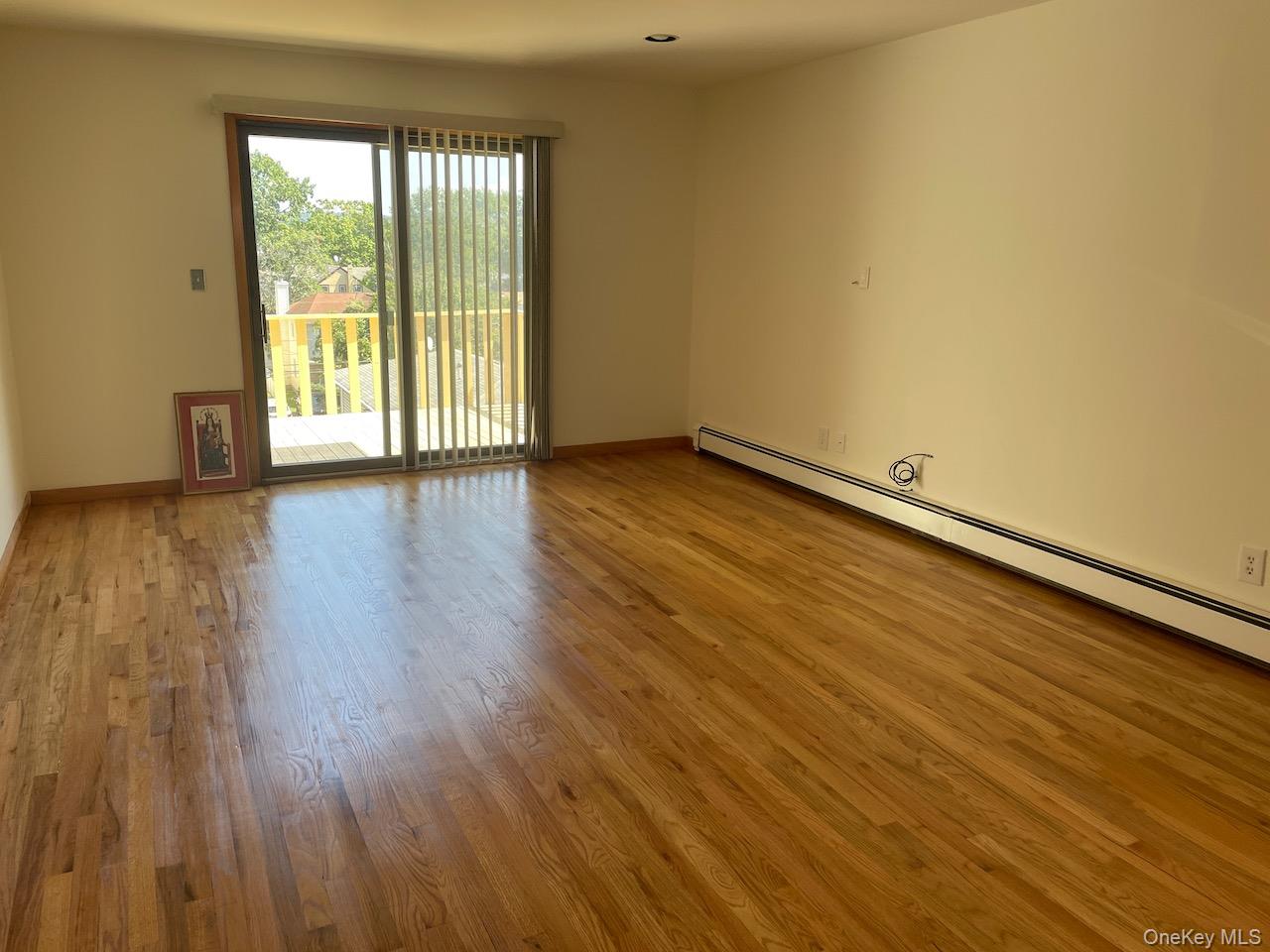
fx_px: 954
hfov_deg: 67.3
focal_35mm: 26
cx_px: 635
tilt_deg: -9.5
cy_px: 476
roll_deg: -2.5
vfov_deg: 53.1
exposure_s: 1/177
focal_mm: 4.2
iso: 32
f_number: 1.6
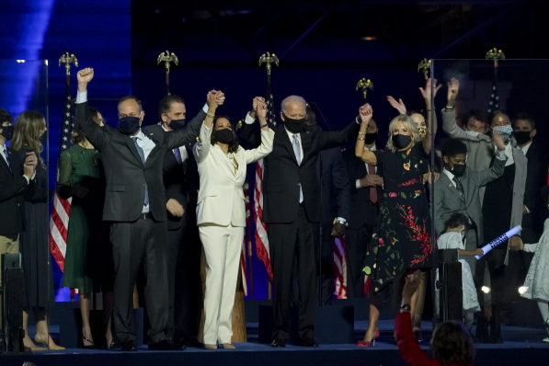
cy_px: 183
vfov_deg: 3.8
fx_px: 5535
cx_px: 275
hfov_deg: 5.7
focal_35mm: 363
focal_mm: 241
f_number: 6.3
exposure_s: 1/100
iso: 4000
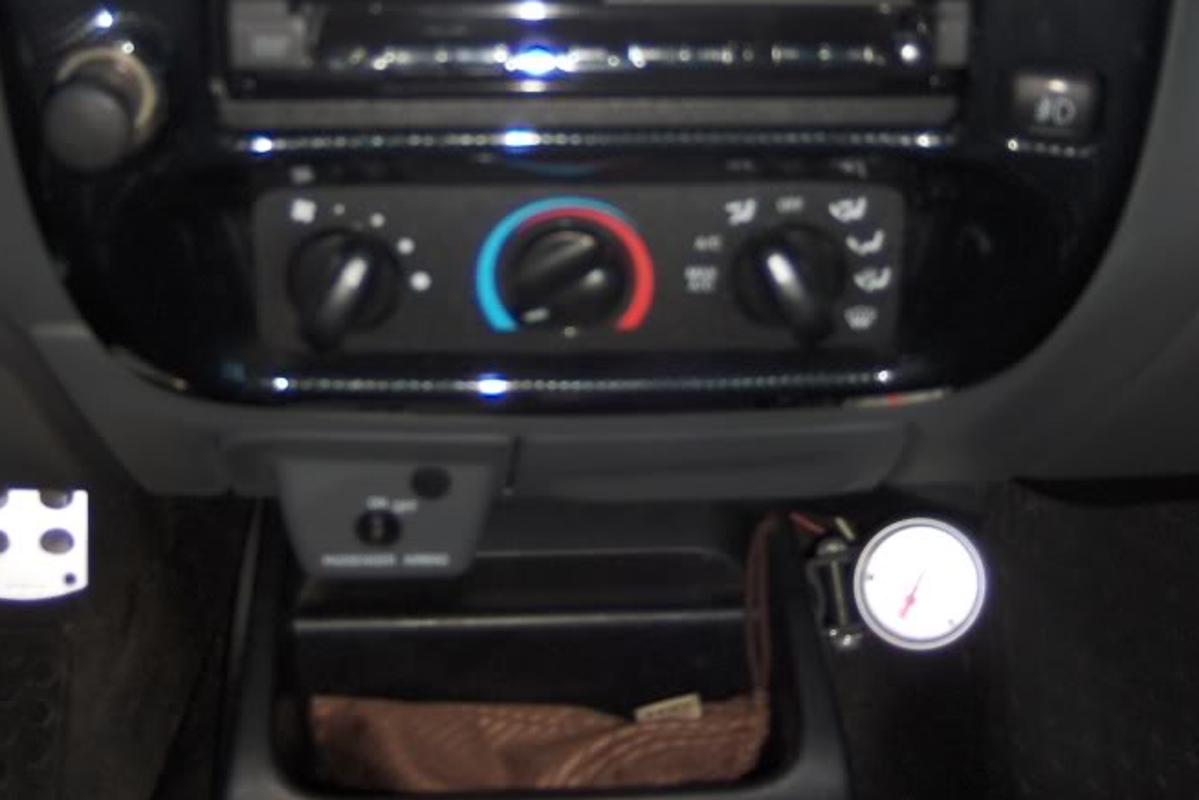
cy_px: 158
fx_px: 1898
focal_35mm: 57
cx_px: 594
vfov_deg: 23.4
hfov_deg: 35.1
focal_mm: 7.5
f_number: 2.8
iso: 100
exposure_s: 1/60
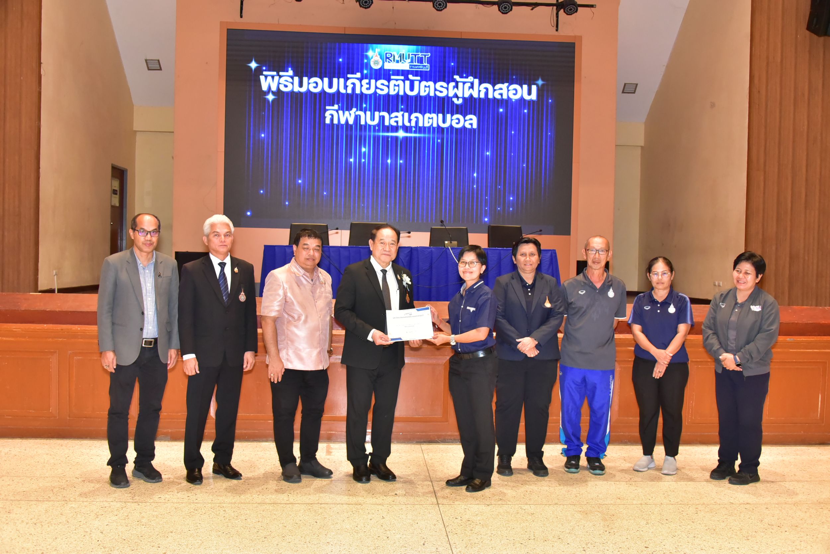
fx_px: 807
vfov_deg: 37.9
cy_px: 277
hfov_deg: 54.4
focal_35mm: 35
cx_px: 415
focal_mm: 35
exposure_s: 1/125
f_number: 5.6
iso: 4000
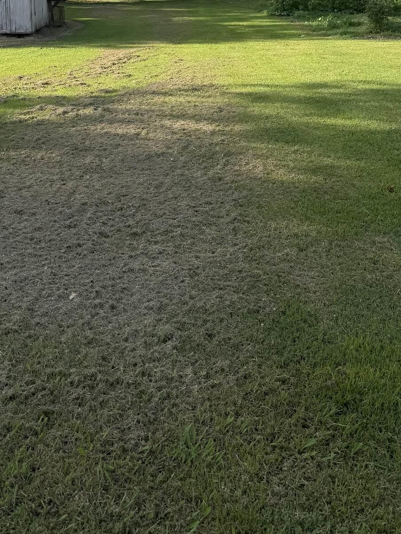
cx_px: 192
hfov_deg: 31.5
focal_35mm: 46
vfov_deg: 38.5
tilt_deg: -7.5
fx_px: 710
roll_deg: +1.9
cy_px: 57
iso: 80
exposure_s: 1/2169
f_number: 1.78
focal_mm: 6.76
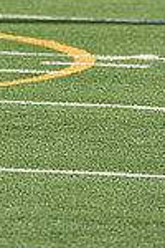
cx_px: -26
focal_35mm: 1021
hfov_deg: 1.3
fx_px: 7019
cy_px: -103
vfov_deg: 2.0
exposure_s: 1/1000
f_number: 6
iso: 280
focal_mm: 340
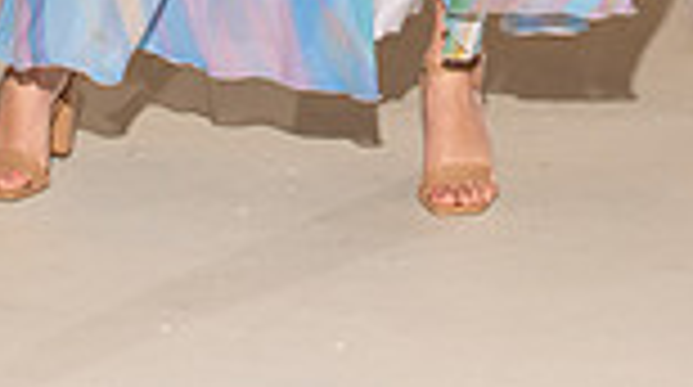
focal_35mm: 245
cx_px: 254
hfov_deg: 8.8
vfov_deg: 4.8
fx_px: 4494
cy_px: -590
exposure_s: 1/250
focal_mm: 80
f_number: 9
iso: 800
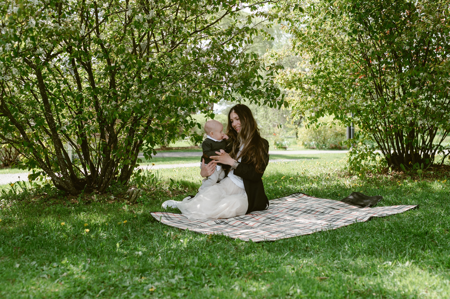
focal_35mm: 50
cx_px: 225
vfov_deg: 27.0
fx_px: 625
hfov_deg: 39.6
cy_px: 150
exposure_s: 1/1000
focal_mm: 50
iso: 200
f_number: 4
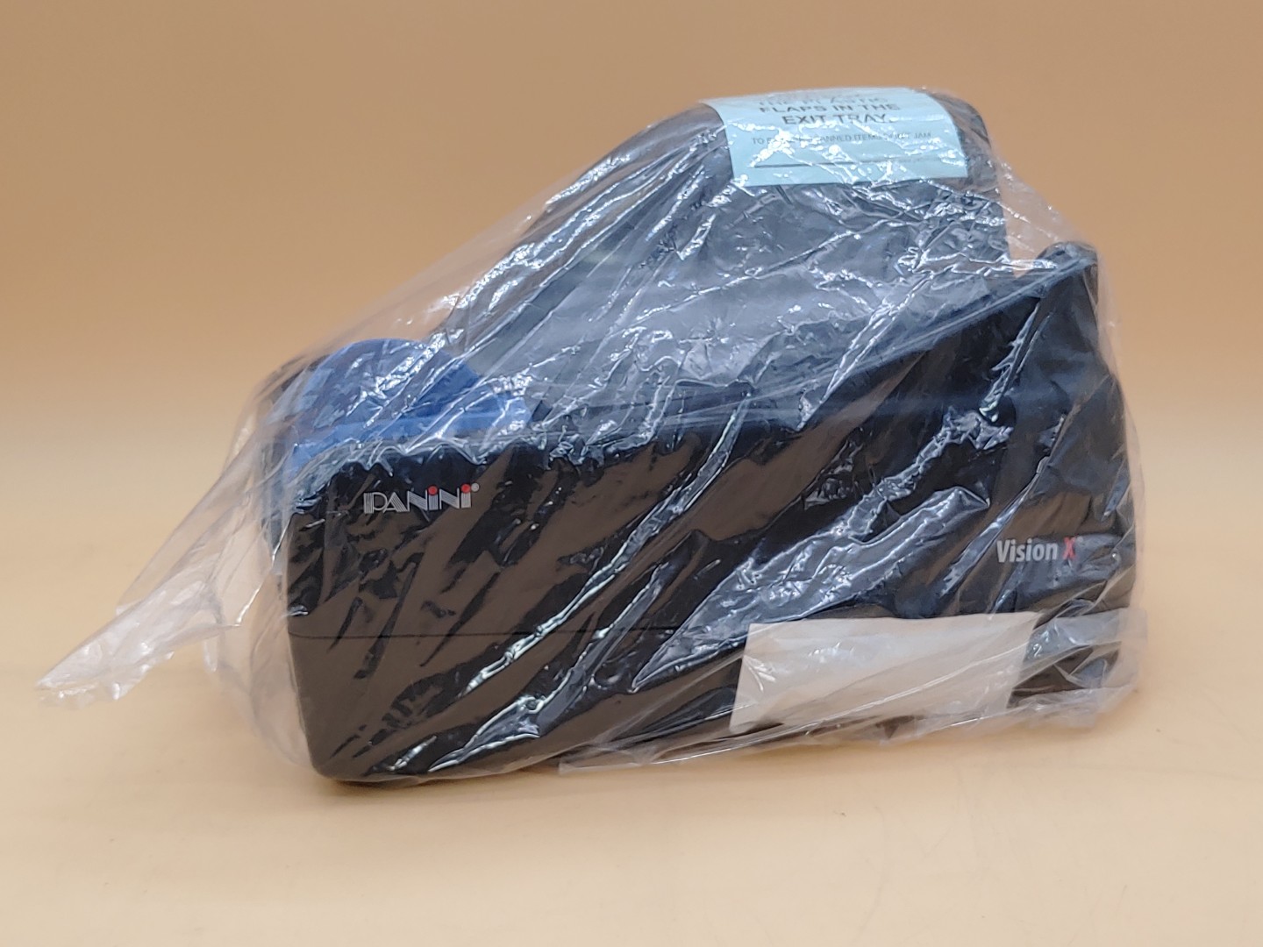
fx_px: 1605
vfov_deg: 32.9
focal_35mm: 44
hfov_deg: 42.9
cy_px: 474
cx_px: 632
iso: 50
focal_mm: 4.36
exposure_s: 1/120
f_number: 1.8
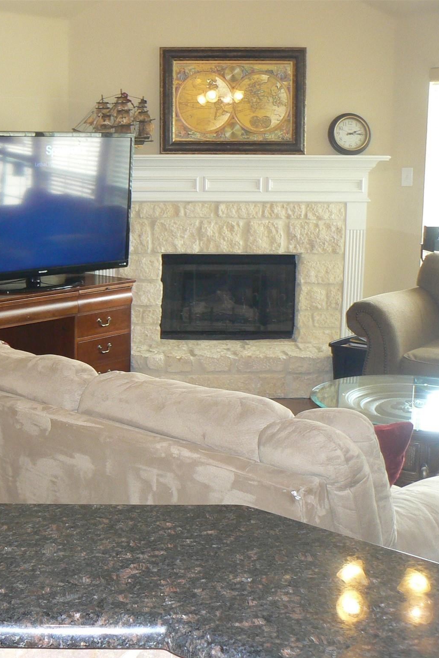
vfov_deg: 39.6
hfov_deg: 26.1
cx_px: 40
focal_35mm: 50
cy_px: 329
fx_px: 915
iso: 160
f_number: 2.8
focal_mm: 6
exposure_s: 1/30
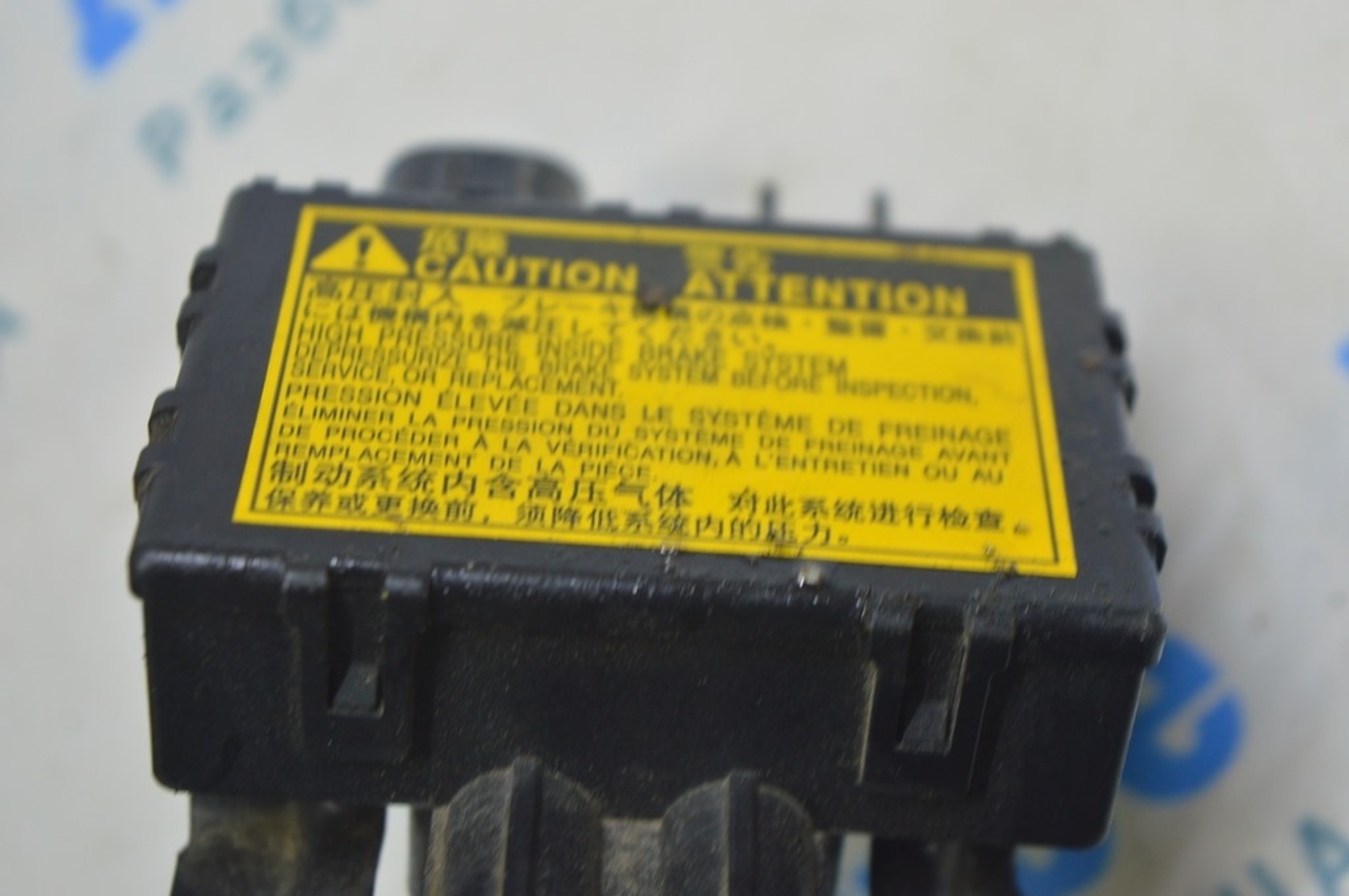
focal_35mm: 82
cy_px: 448
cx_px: 674
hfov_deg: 24.6
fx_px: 3089
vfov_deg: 16.5
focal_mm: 55
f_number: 5.6
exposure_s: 1/20
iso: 400
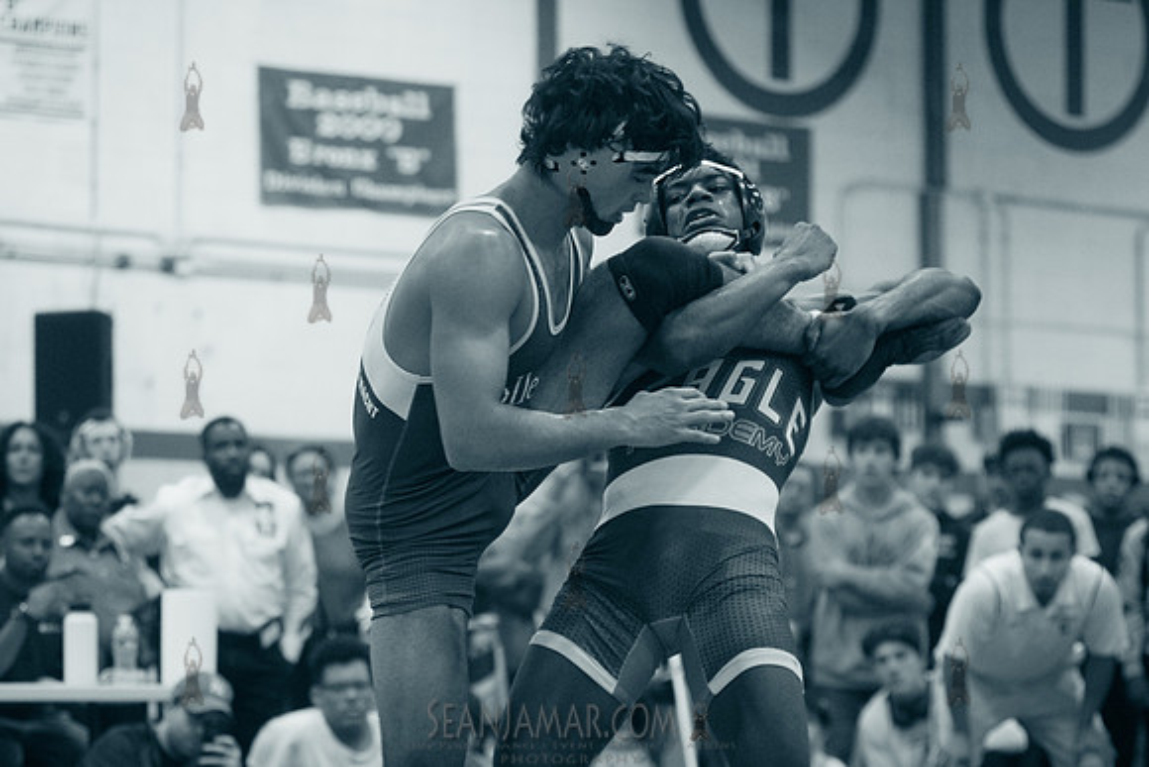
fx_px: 3778
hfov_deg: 17.3
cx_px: 514
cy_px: 517
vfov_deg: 11.6
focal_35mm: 118
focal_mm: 86
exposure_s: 1/400
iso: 5000
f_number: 3.2
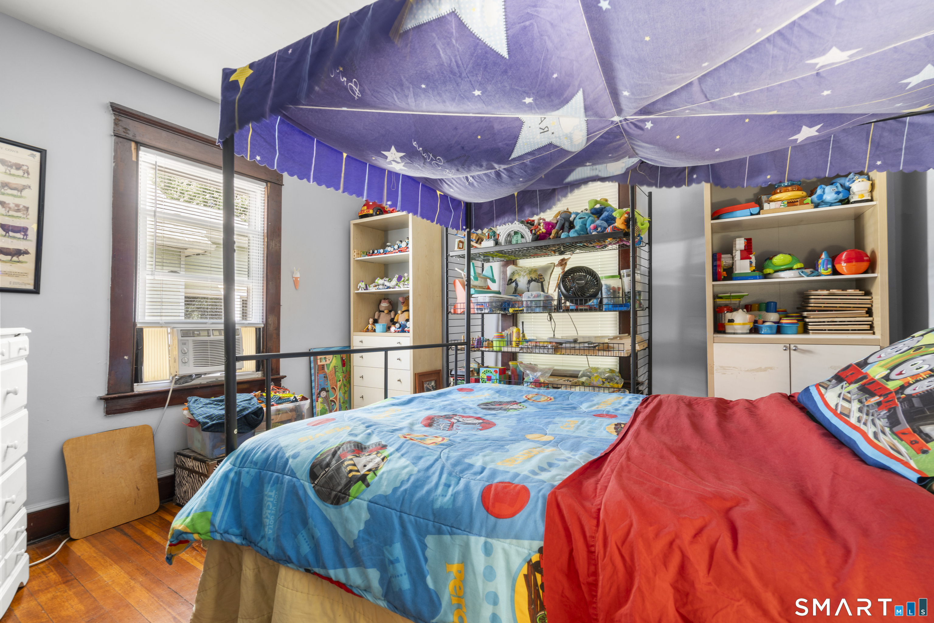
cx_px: 467
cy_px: 312
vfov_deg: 73.7
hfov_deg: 96.7
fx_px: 415
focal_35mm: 16
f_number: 9
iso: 250
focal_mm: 16
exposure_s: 6
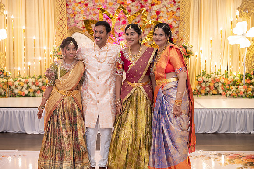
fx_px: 495
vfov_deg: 19.4
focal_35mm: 70
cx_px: 127
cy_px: 84
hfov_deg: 28.8
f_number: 3.5
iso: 1000
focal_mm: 70
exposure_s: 1/160
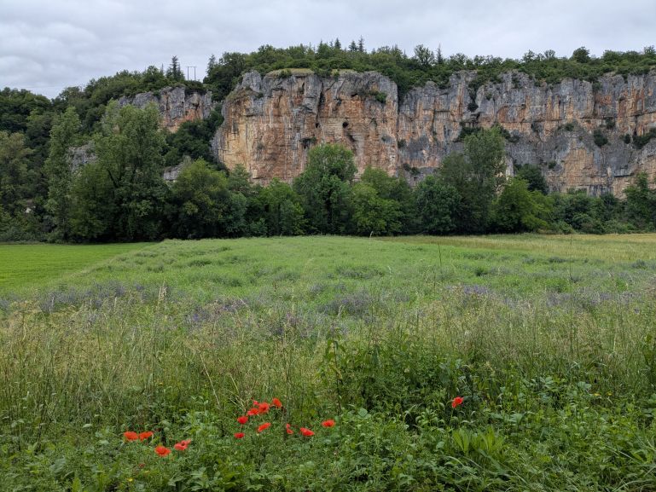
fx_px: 512
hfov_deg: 65.3
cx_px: 328
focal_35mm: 27
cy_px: 246
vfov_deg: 51.4
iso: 52
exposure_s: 1/1063
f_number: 1.73
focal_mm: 4.38
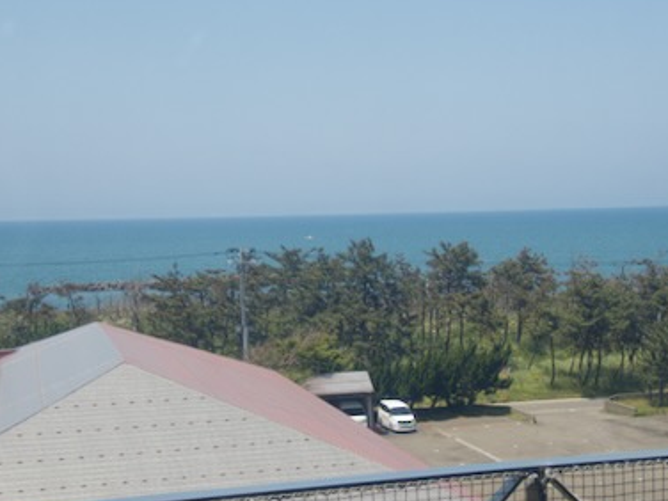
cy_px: 300
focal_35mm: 69
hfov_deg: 28.1
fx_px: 1332
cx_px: 410
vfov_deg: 21.3
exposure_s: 1/400
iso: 100
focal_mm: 9.65
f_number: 4.5
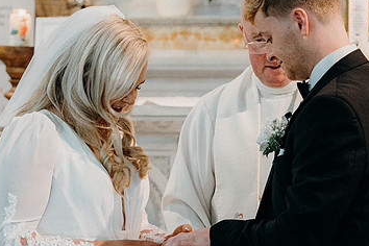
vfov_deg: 8.6
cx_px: 192
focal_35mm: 159
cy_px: 157
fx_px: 1630
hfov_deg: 12.9
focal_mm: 65
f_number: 3.5
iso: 4000
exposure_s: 1/160
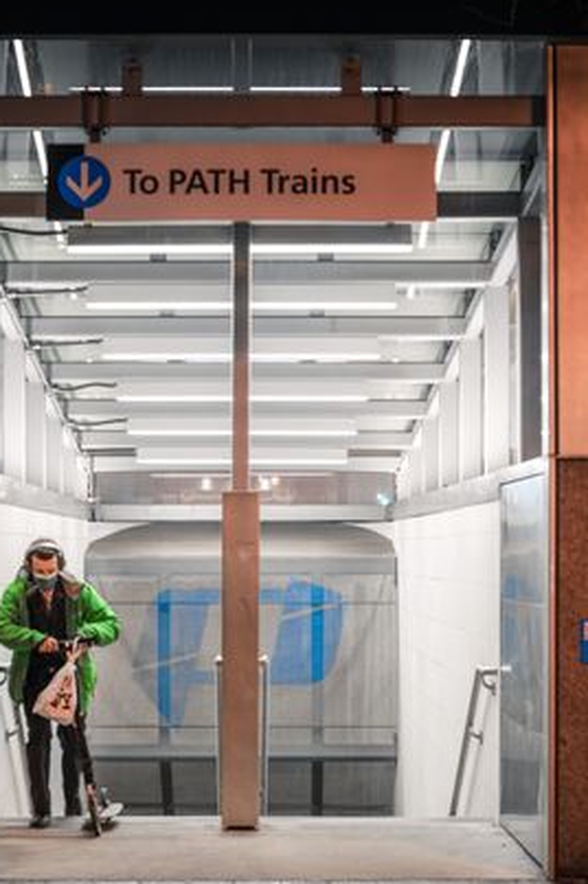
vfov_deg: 22.8
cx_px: 242
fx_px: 2184
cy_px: 540
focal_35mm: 89
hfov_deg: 15.3
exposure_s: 1/100
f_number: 2.8
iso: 1250
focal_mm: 70
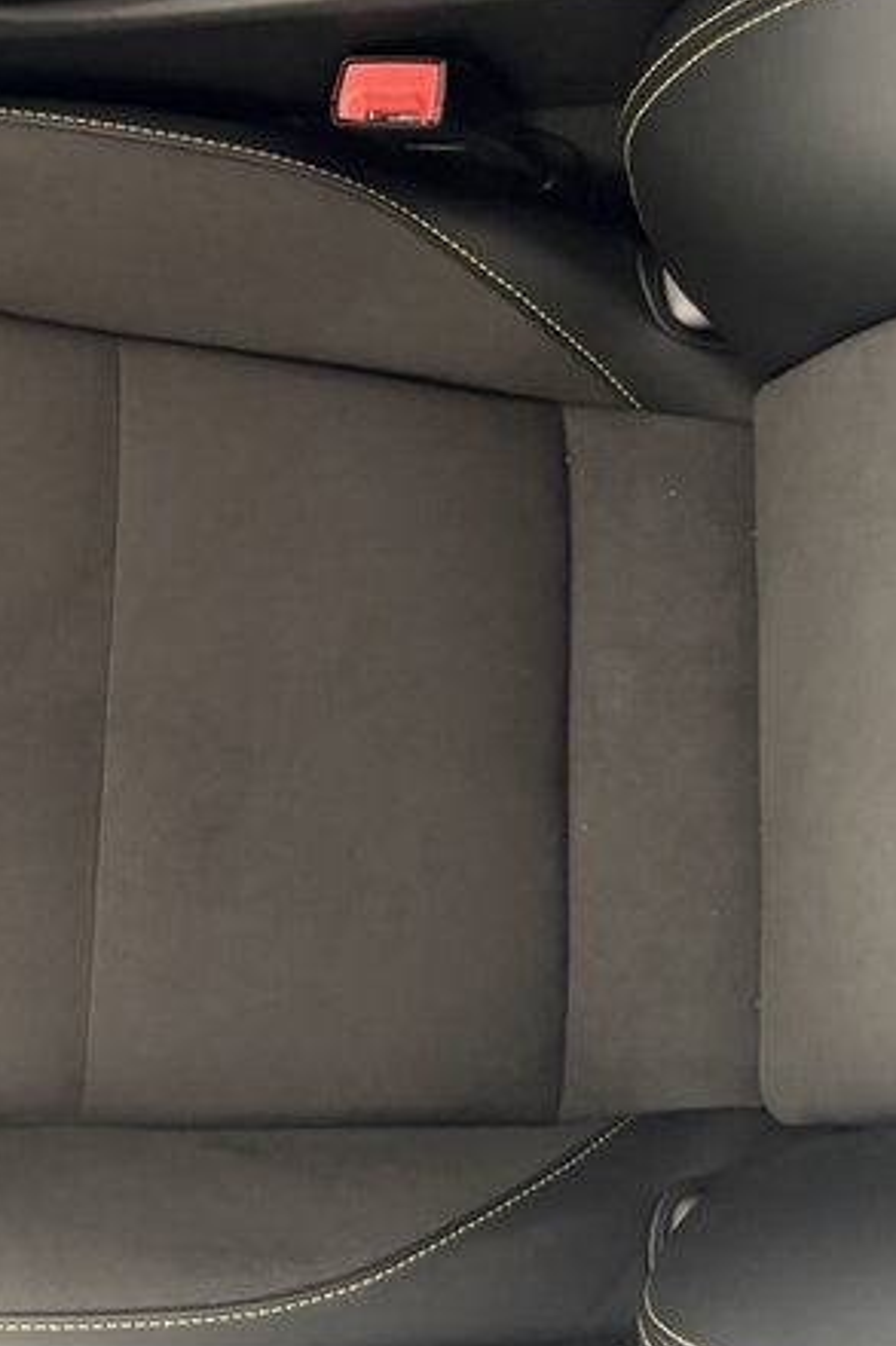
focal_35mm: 63
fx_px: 2354
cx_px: 24
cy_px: 450
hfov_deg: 20.9
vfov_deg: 31.7
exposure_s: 1/32
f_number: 1.6
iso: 640
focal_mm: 5.96
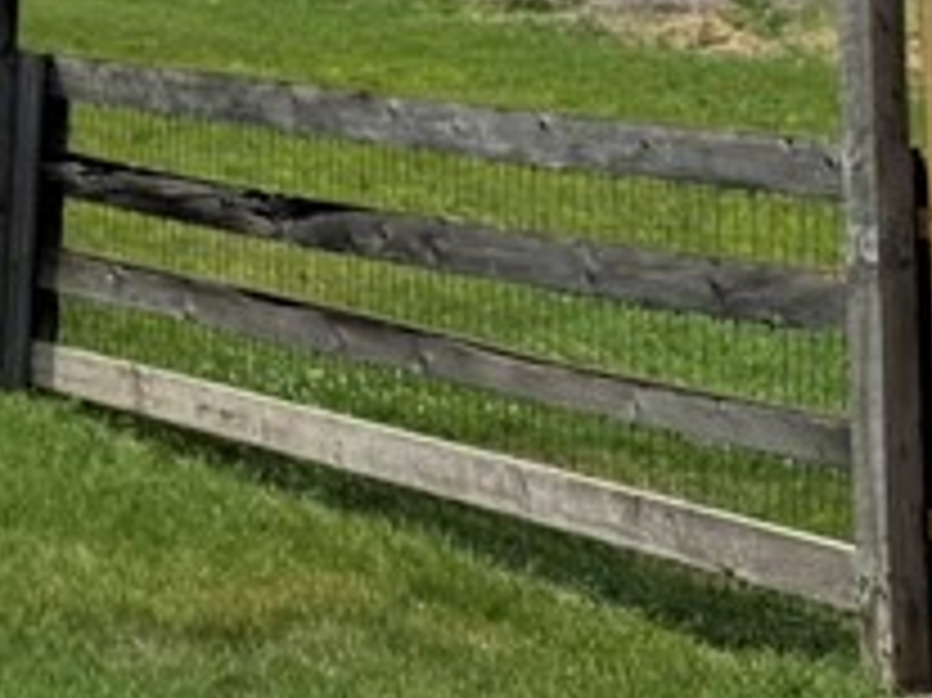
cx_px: -801
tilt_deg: +7.5
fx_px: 3202
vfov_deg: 11.6
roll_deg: -2.0
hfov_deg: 14.4
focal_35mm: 119
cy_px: -545
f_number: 1.78
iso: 80
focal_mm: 6.76
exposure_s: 1/10309
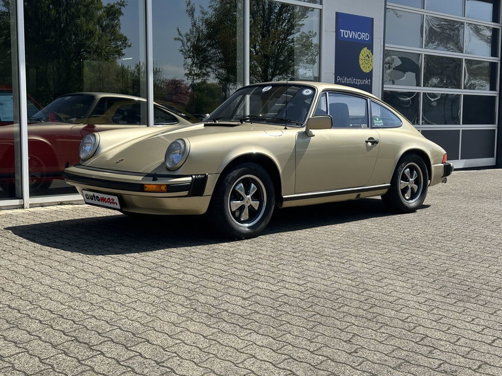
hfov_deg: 39.7
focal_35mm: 48
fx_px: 696
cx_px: 251
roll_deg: -0.3
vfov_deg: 30.3
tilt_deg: -4.2
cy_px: 188
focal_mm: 6.86
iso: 64
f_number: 1.78
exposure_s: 1/3472
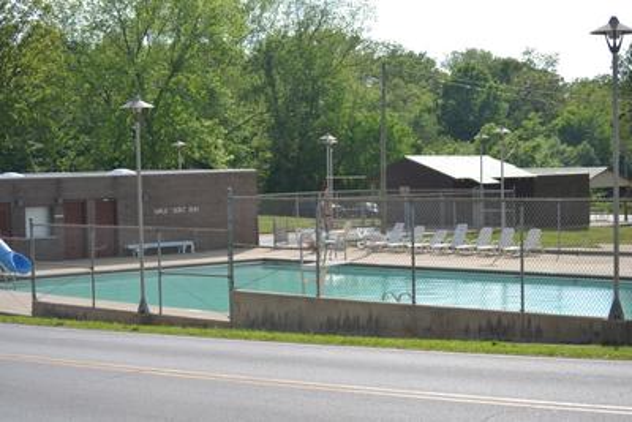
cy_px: 211
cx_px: 316
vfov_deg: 16.6
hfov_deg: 24.6
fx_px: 1449
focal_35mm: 82
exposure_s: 1/1600
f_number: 6.3
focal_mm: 55
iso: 400
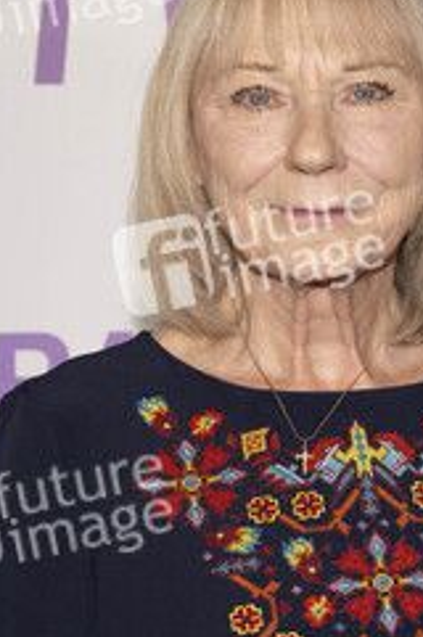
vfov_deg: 10.3
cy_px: 386
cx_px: 325
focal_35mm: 199
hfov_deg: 6.9
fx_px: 3517
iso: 800
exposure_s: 1/200
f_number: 6.3
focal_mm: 120
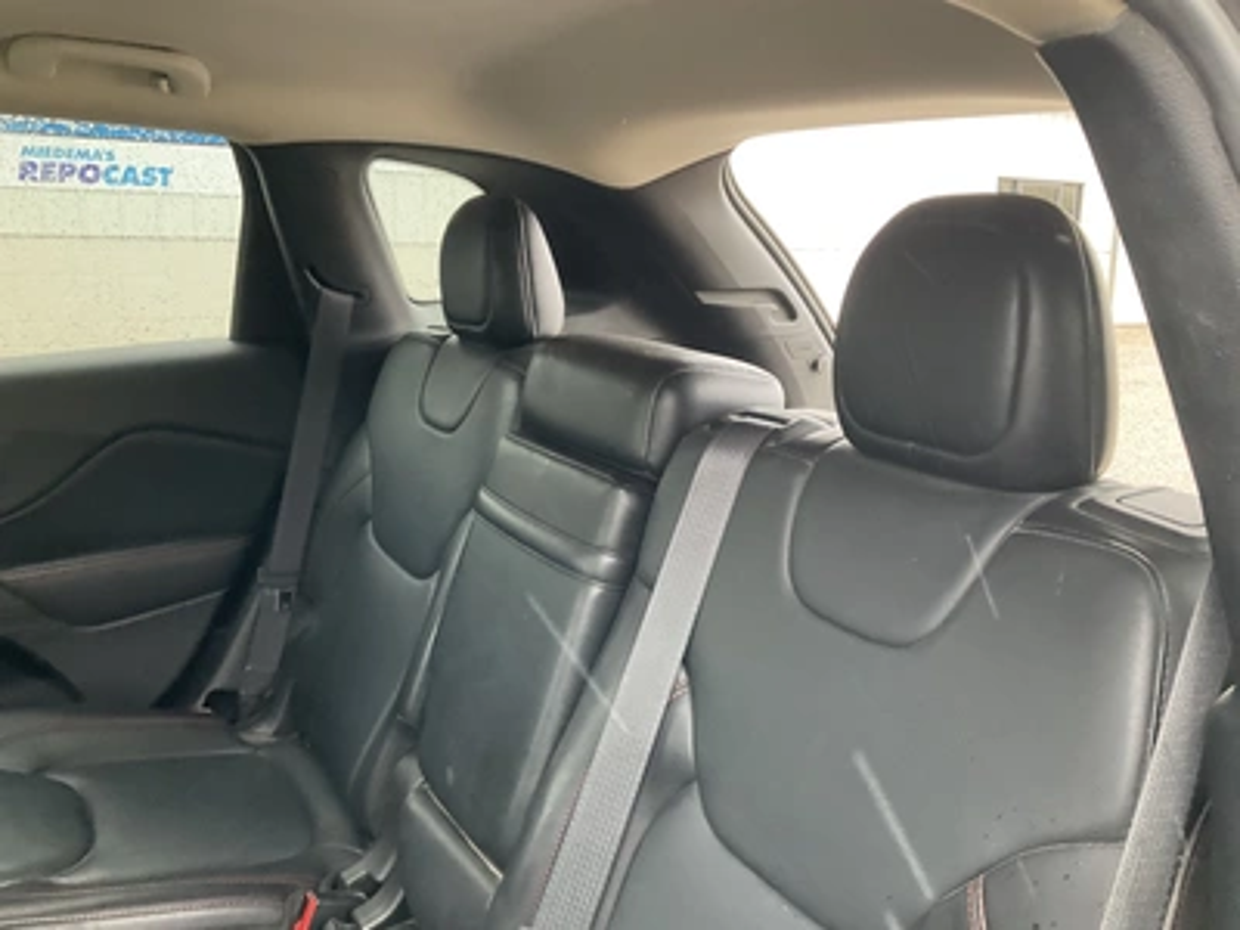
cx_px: 620
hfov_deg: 61.7
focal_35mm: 29
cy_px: 465
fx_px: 1039
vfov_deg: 48.2
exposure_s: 1/60
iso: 250
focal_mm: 3
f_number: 1.8
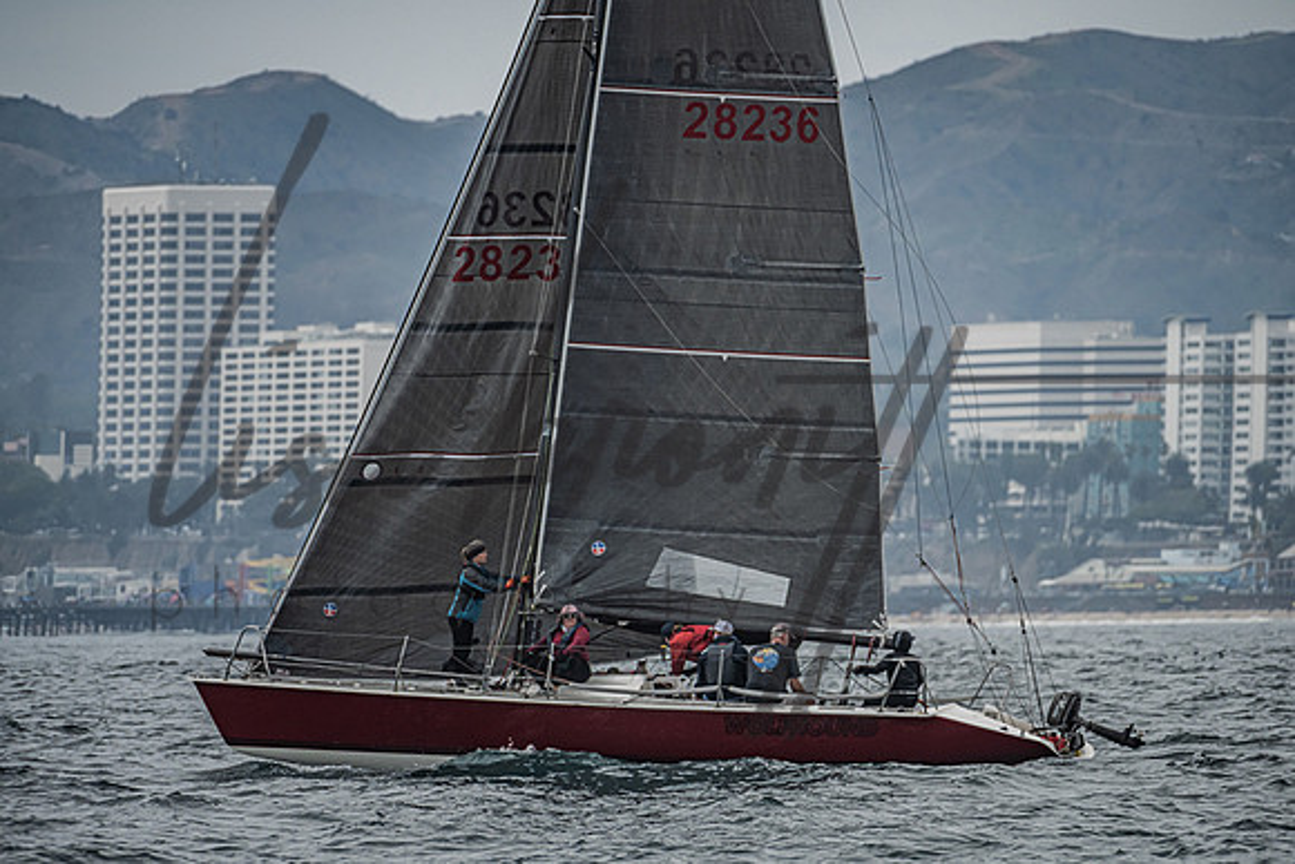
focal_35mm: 423
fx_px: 15206
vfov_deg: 3.3
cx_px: 648
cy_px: 432
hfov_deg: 4.9
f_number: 8
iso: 400
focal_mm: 400
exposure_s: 1/3200
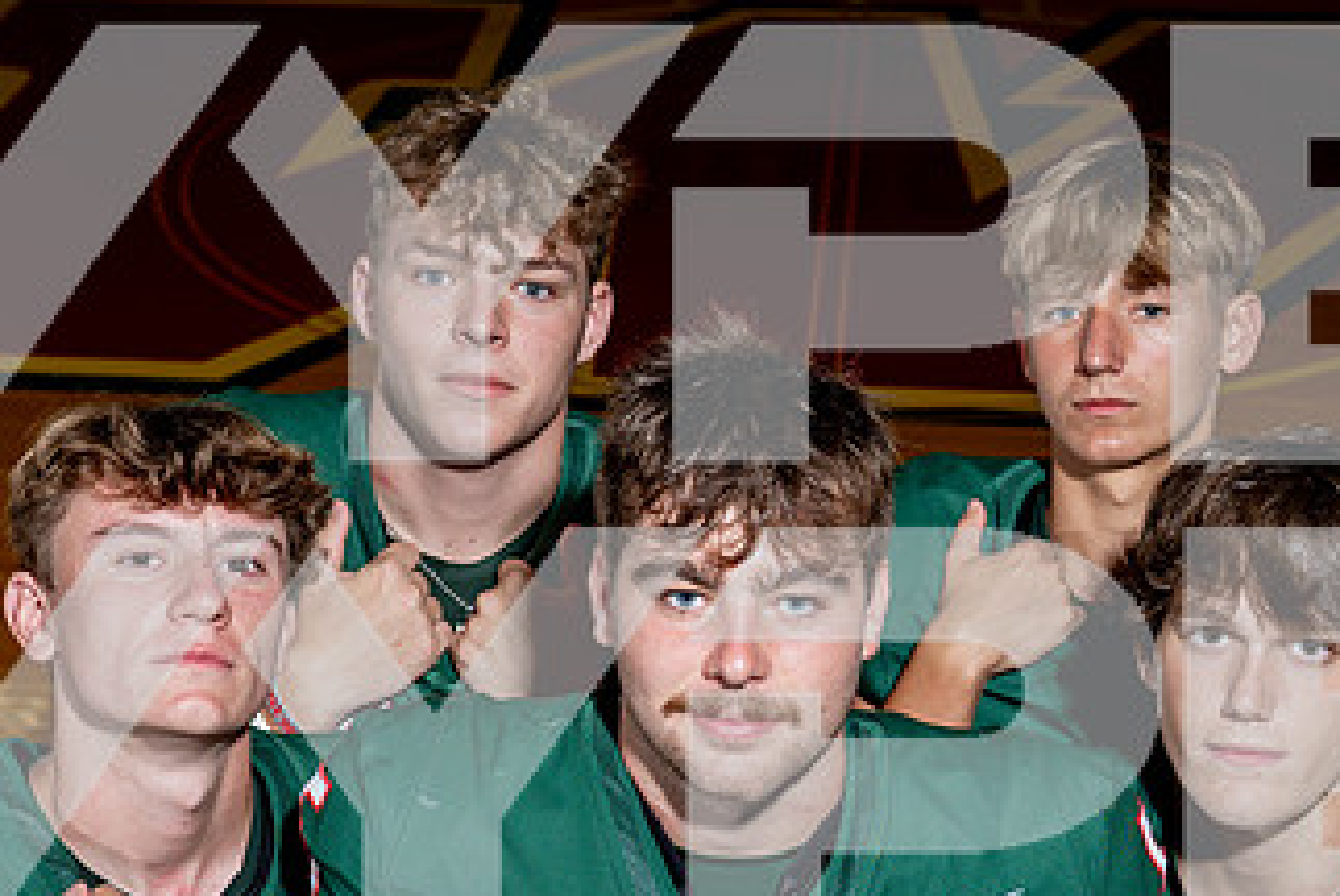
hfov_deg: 25.6
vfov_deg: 17.1
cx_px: 606
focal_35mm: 79
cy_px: 749
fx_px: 2943
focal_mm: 41
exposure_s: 1/250
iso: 250
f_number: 5.6
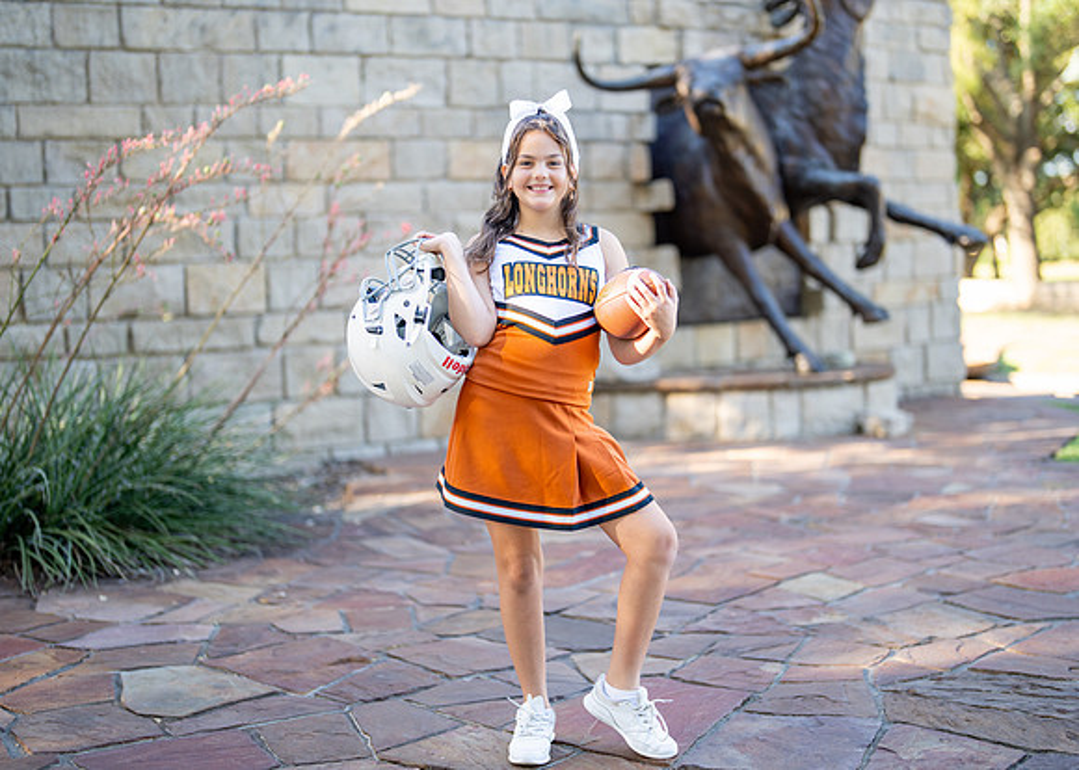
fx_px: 1718
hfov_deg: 34.8
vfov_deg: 25.3
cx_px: 580
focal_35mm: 56
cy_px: 376
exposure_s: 1/500
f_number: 1.2
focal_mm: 50
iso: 125
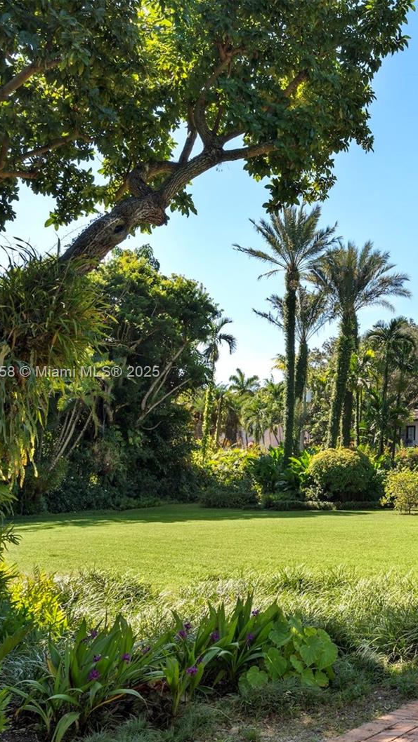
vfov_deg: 52.8
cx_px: 497
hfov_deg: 27.5
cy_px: 373
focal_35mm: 38
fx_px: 749
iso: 100
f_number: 11
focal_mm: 24
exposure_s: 1/50
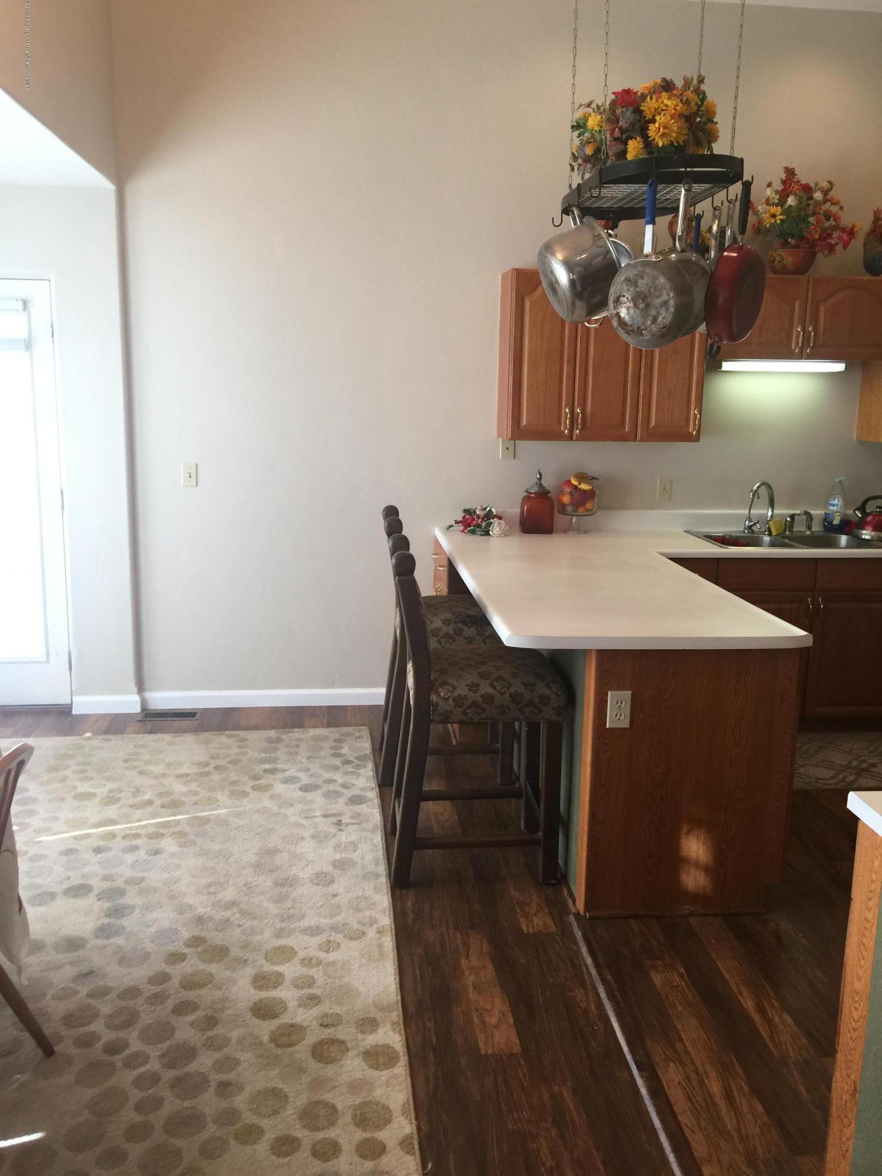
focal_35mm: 29
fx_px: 985
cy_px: 588
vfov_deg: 61.7
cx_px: 441
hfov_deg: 48.2
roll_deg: -1.7
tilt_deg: -8.9
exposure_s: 1/30
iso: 32
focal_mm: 4.15
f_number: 2.2
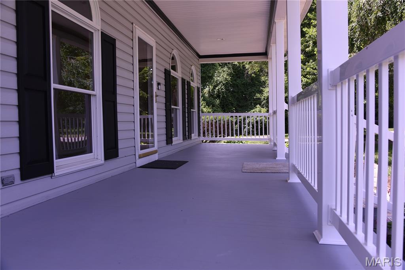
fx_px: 304
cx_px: 202
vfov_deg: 47.9
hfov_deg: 67.4
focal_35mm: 27
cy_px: 135
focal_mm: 27
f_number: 6.3
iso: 125
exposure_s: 1/160
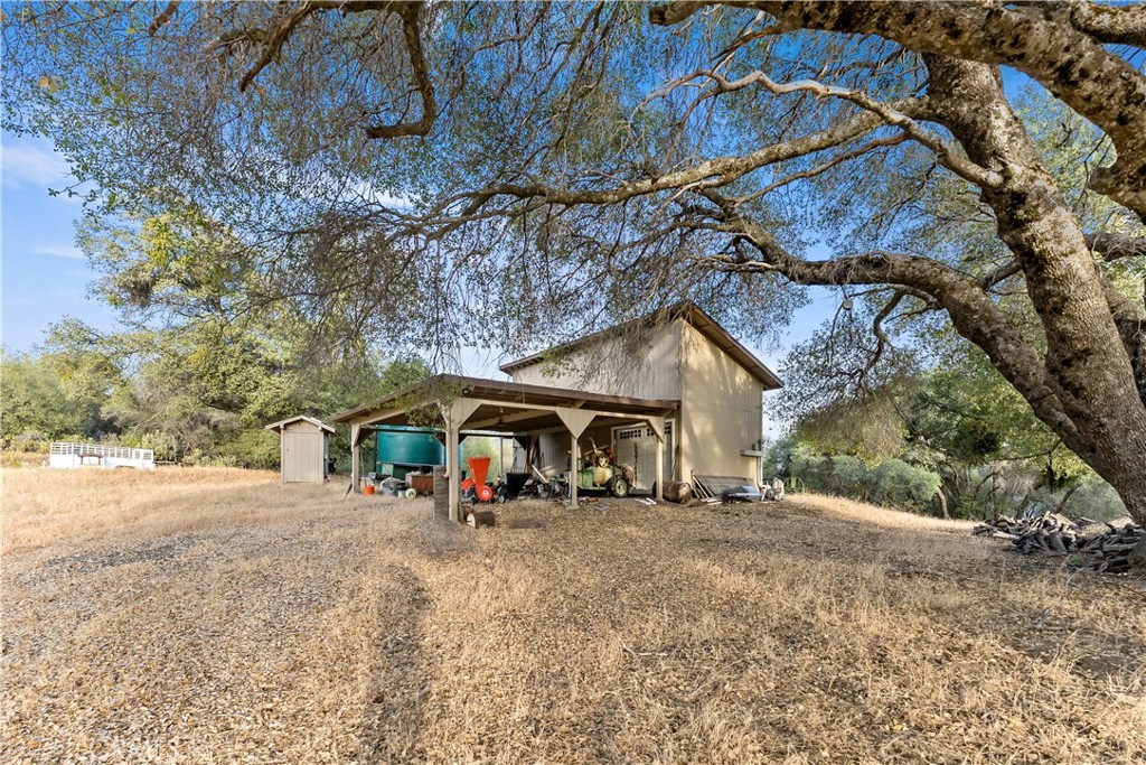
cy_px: 382
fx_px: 446
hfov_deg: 104.2
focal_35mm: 14
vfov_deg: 81.2
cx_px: 573
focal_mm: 14
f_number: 4
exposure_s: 1/160
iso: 125
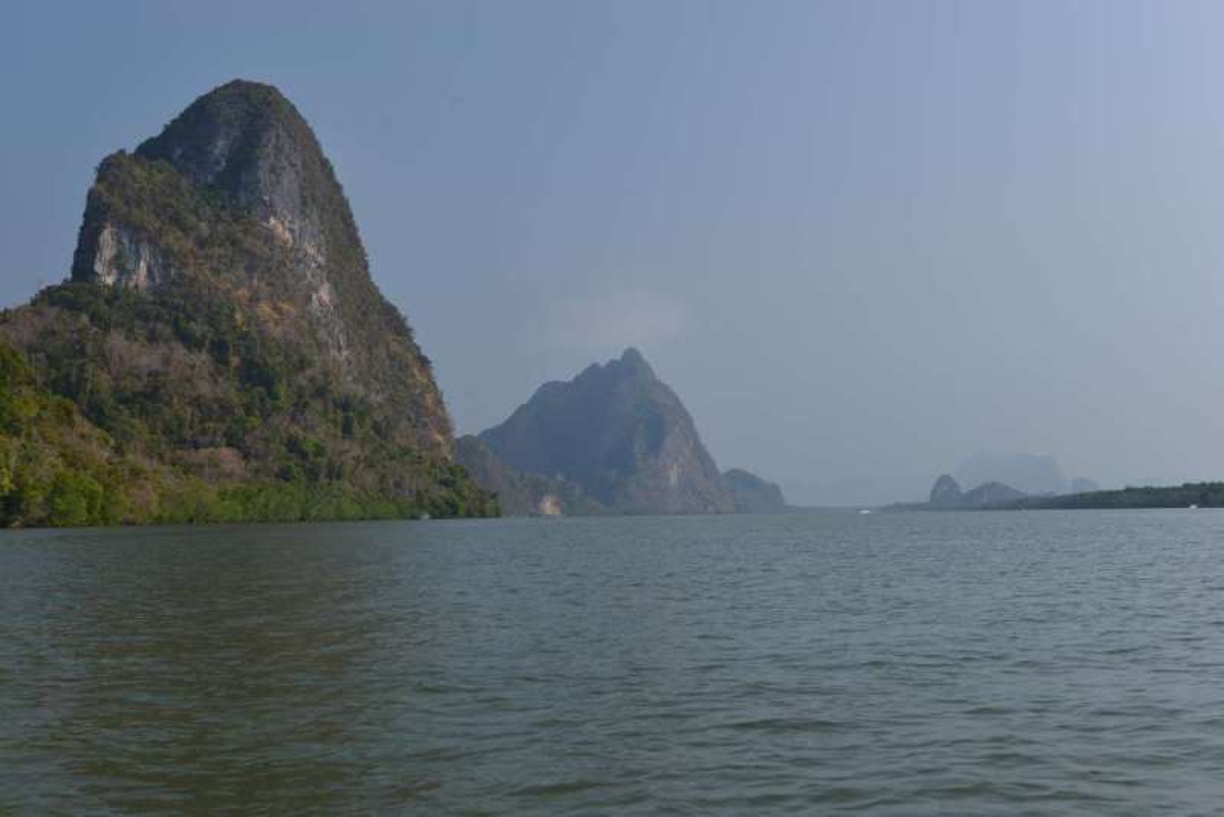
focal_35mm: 36
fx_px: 1224
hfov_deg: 53.1
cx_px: 612
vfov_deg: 36.9
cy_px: 408
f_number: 7.1
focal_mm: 36
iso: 100
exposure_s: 1/200
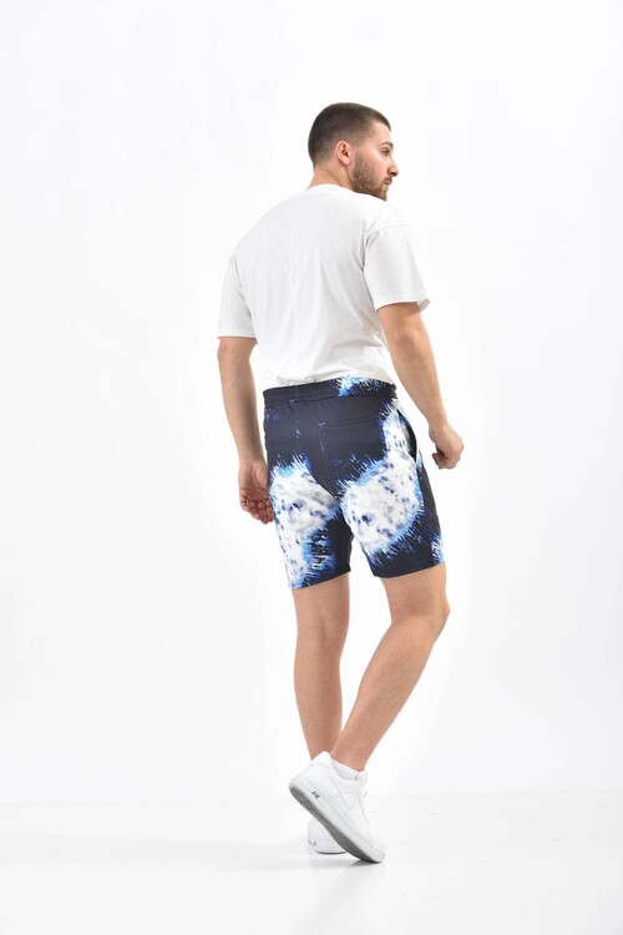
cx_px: 312
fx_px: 1947
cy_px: 468
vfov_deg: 27.0
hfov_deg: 18.2
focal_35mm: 75
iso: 100
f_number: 7.1
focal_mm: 75
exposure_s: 1/160
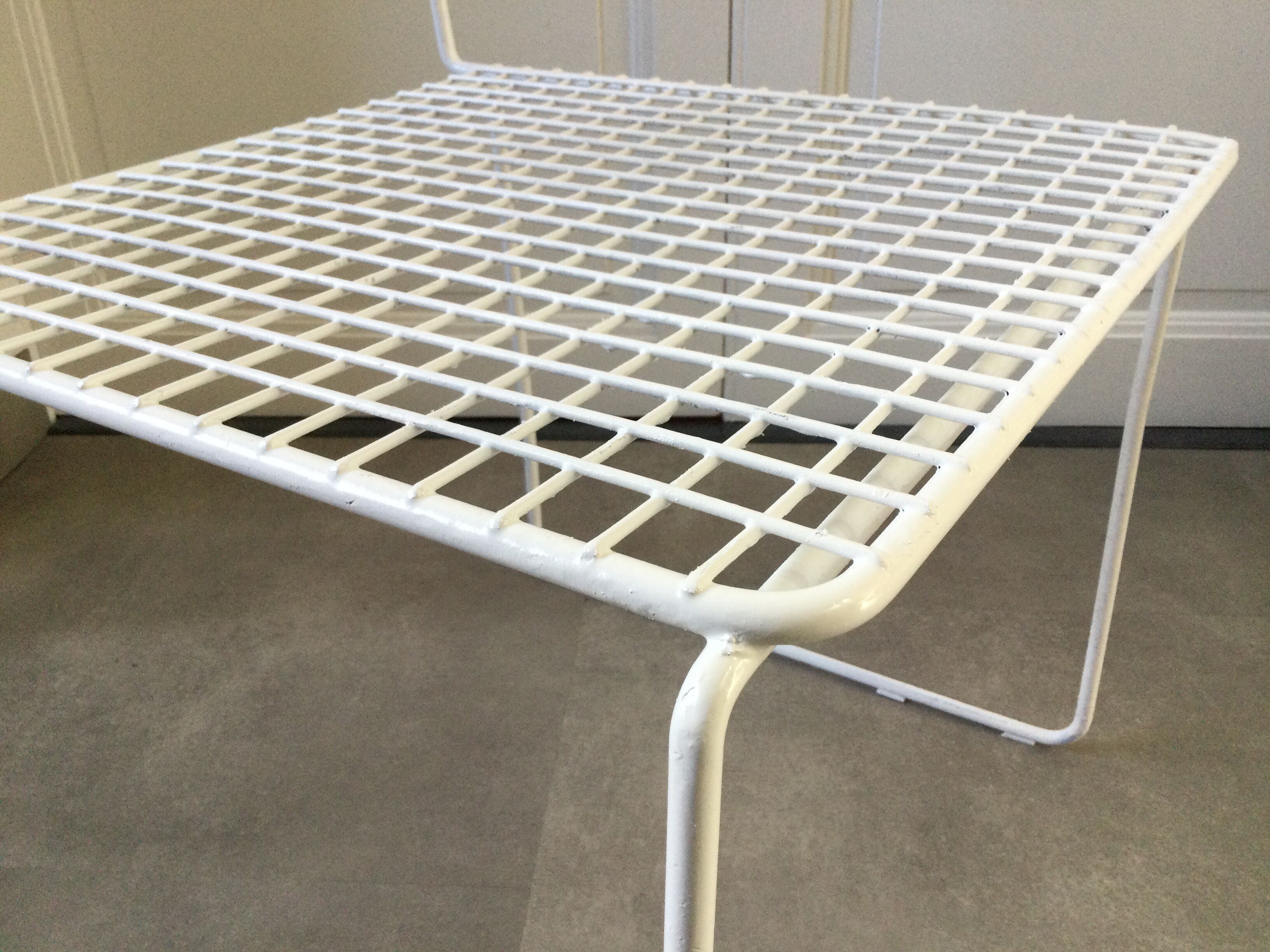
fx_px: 1137
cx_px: 635
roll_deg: -0.5
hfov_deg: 58.4
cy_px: 476
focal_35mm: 31
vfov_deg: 45.4
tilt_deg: -28.2
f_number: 2.4
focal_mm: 3.3
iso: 40
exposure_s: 1/33
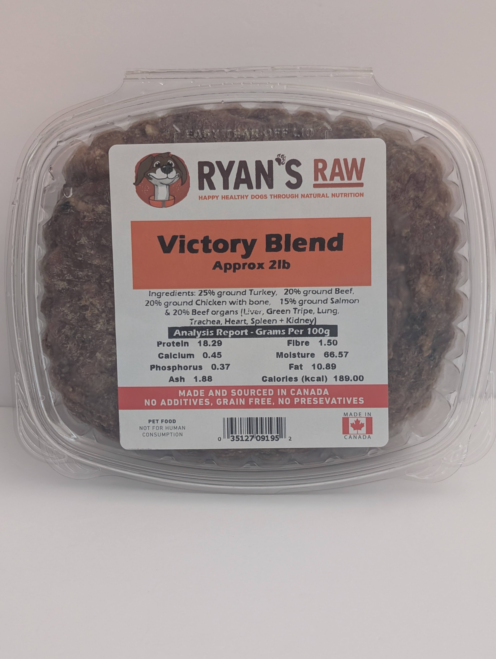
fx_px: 934
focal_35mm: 49
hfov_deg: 29.7
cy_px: 330
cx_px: 248
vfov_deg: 38.9
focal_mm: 6.9
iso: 165
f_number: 1.68
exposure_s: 1/120
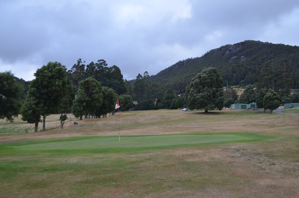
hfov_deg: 43.7
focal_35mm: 45
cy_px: 99
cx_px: 150
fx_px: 373
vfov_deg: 29.7
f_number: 4.8
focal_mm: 30
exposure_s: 1/90
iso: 100
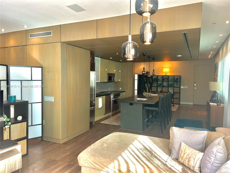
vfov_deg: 53.1
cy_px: 86
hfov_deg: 67.3
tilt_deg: -3.4
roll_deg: -0.8
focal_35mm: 26
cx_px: 115
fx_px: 173
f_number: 1.5
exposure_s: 1/121
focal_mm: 5.7
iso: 125
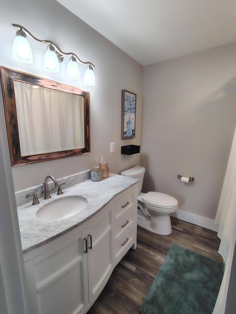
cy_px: 157
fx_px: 145
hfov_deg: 78.1
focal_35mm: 16
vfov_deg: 94.5
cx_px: 118
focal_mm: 2.13
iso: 448
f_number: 2.2
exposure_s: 1/60
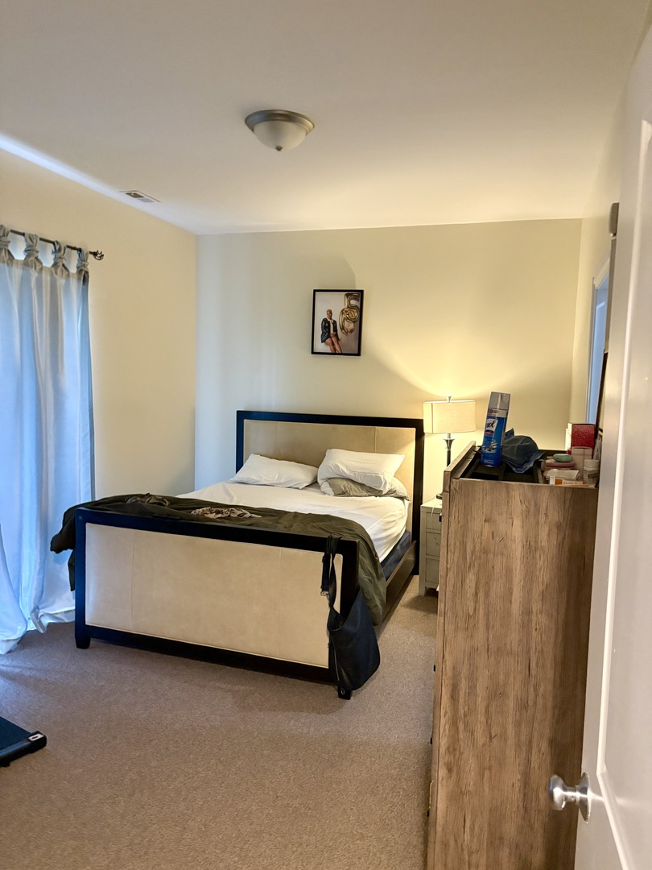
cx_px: 326
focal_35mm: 26
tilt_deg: -4.3
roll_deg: -1.3
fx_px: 653
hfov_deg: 53.1
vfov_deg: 67.3
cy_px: 435
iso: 500
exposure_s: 1/40
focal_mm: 5.96
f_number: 1.6
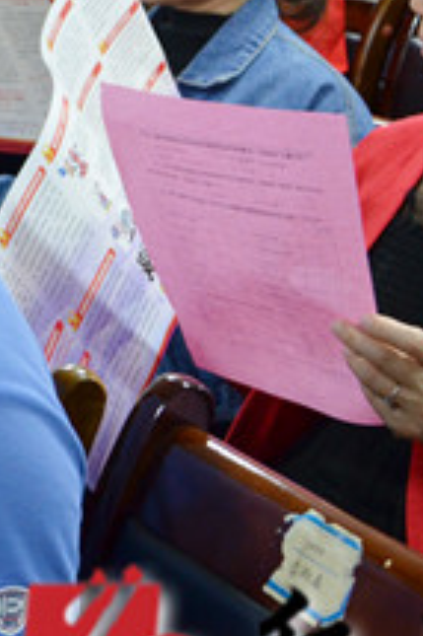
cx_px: -254
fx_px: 2065
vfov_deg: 17.5
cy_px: 285
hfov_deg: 11.1
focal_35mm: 117
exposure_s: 1/30
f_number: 4
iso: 1400
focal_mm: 28
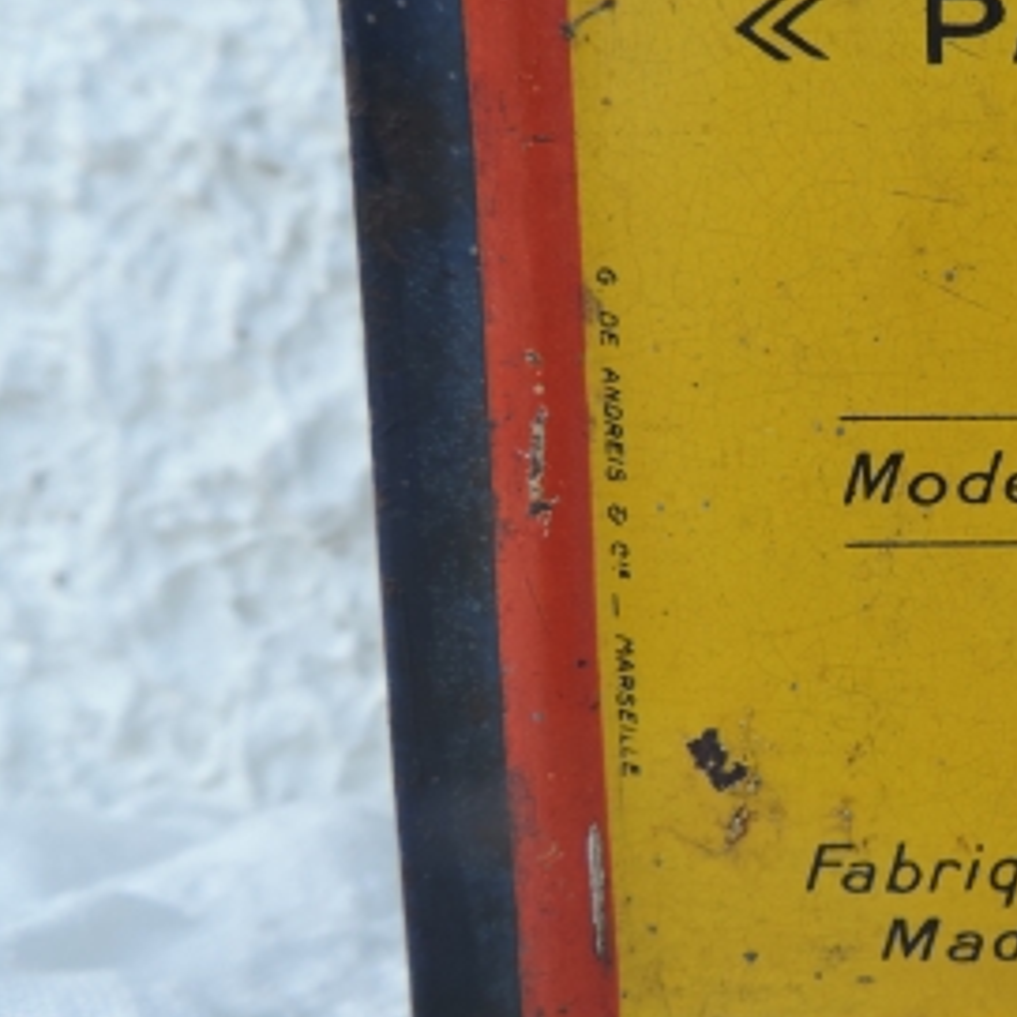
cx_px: 1002
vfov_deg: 36.1
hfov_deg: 33.2
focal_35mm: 47
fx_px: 1562
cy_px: 514
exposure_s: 1/200
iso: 80
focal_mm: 4.3
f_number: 3
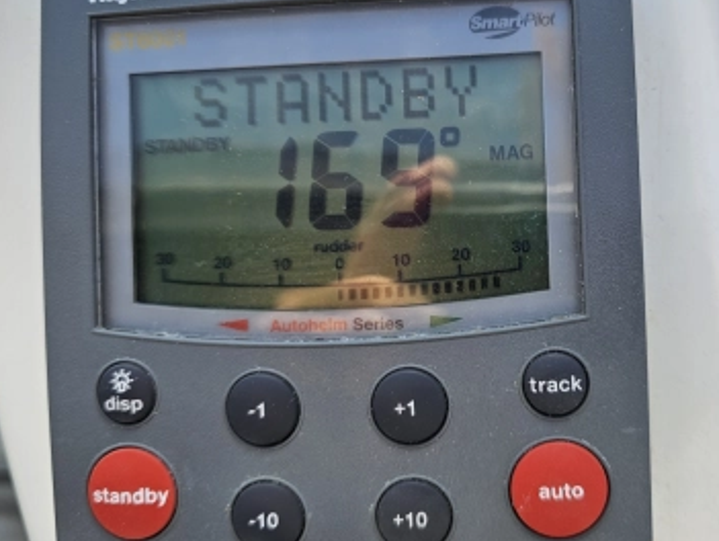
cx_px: 455
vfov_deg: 39.6
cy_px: 231
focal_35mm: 36
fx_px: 749
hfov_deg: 50.7
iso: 16
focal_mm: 6.3
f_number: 1.7
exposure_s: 1/180
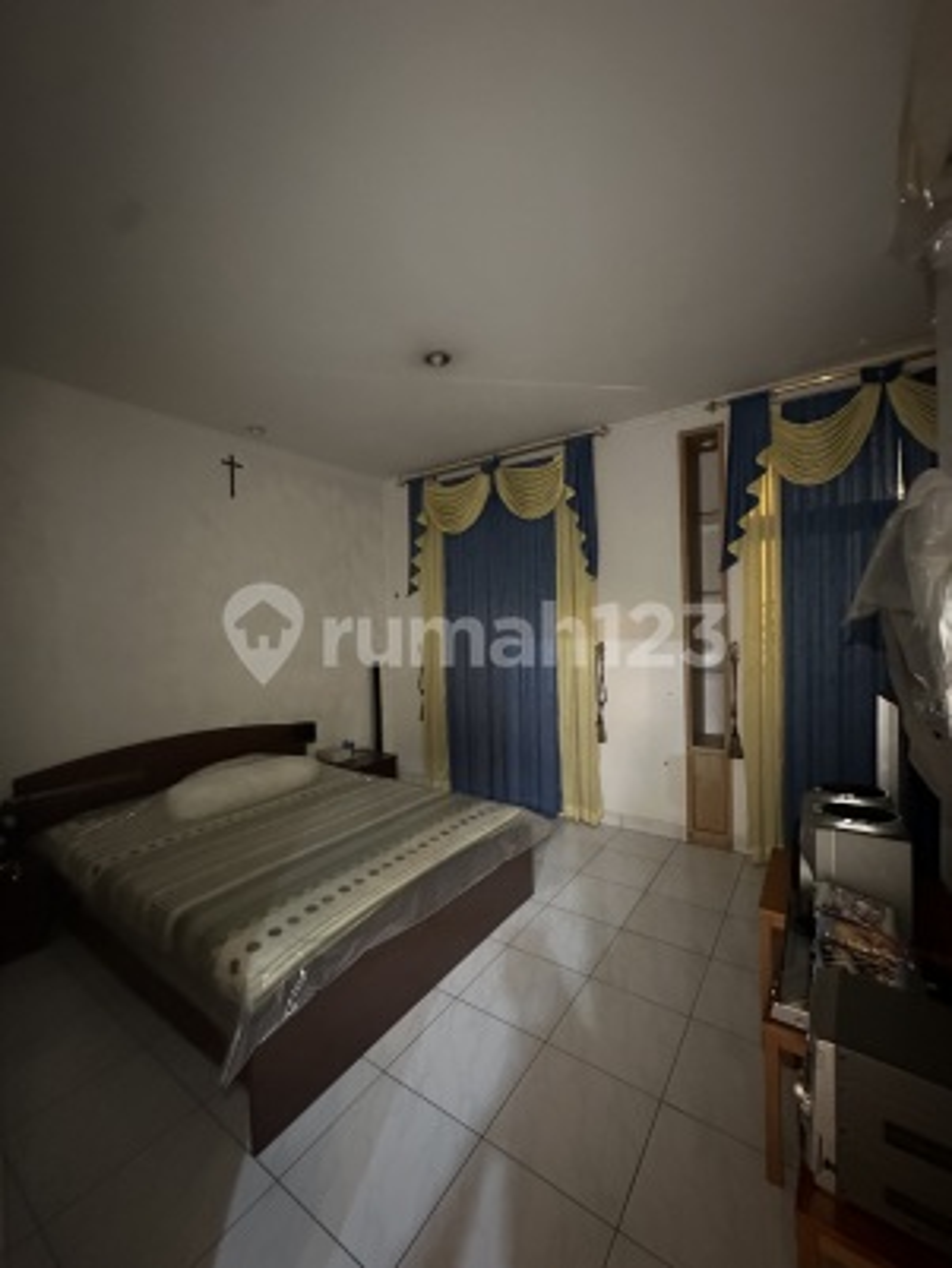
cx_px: 476
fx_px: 513
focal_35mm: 14
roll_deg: +1.2
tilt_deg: -0.5
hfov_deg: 85.7
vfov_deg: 102.0
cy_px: 634
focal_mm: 2.22
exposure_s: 1/25
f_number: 2.2
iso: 1250
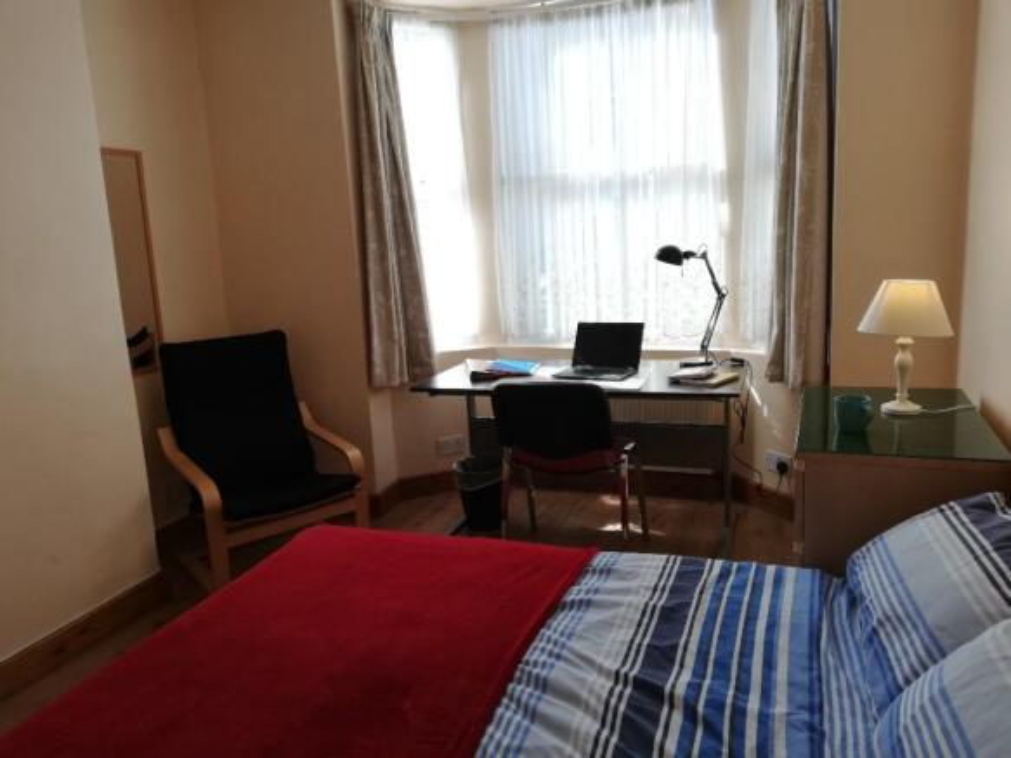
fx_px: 759
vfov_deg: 53.0
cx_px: 506
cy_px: 379
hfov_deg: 67.3
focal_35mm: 26
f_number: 2.2
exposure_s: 1/100
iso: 80
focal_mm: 3.81
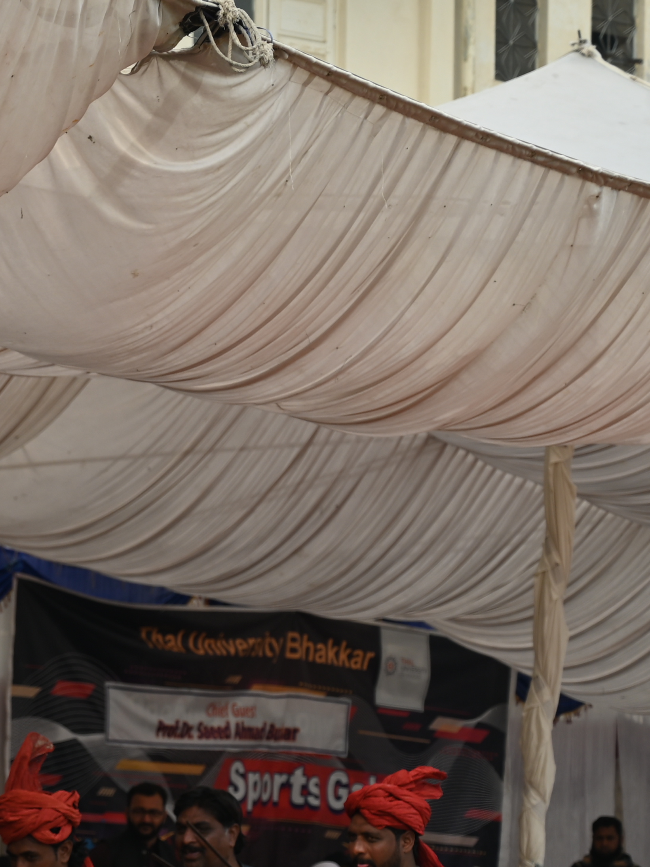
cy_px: 784
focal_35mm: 185
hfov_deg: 7.9
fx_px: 4633
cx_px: -246
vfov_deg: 10.6
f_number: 5
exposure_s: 1/400
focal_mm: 70
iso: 100
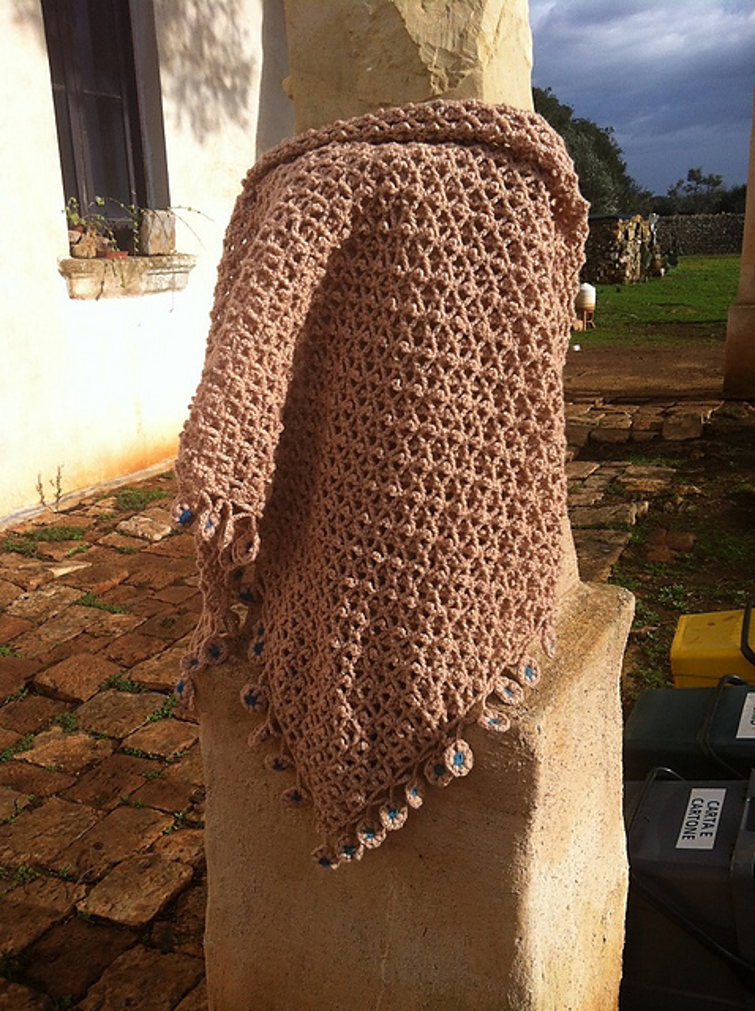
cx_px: 378
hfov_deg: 40.6
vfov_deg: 52.7
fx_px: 1021
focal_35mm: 35
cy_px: 506
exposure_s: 1/1040
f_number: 2.8
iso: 80
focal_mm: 3.85
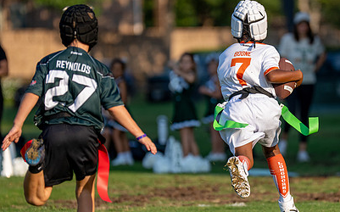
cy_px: 105
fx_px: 3676
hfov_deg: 5.3
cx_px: 244
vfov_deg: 3.3
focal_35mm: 397
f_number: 2.8
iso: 250
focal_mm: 200
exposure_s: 1/3200
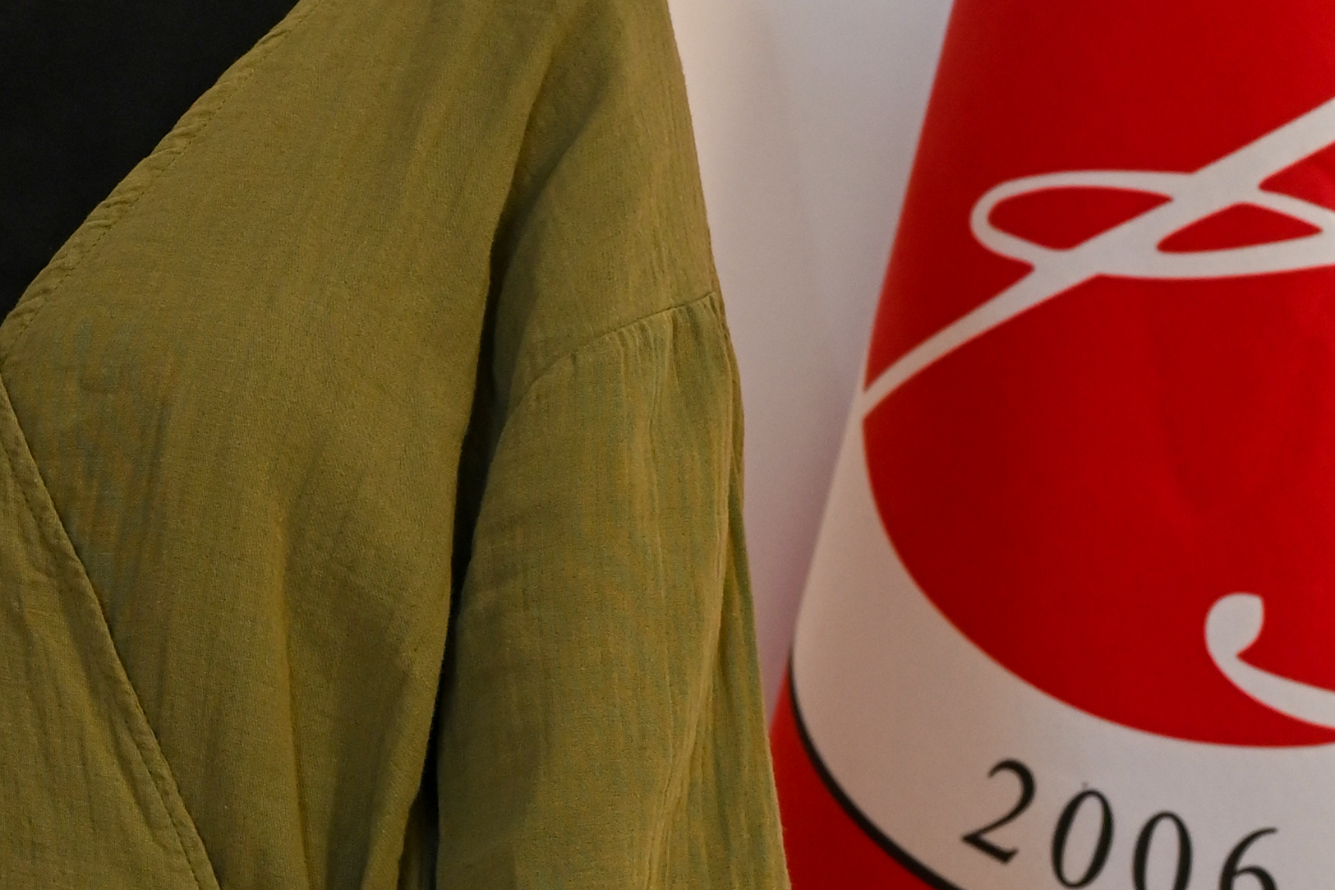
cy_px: -265
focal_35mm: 186
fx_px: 6896
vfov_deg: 7.3
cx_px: 68
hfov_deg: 11.0
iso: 500
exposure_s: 1/60
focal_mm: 50
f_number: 4
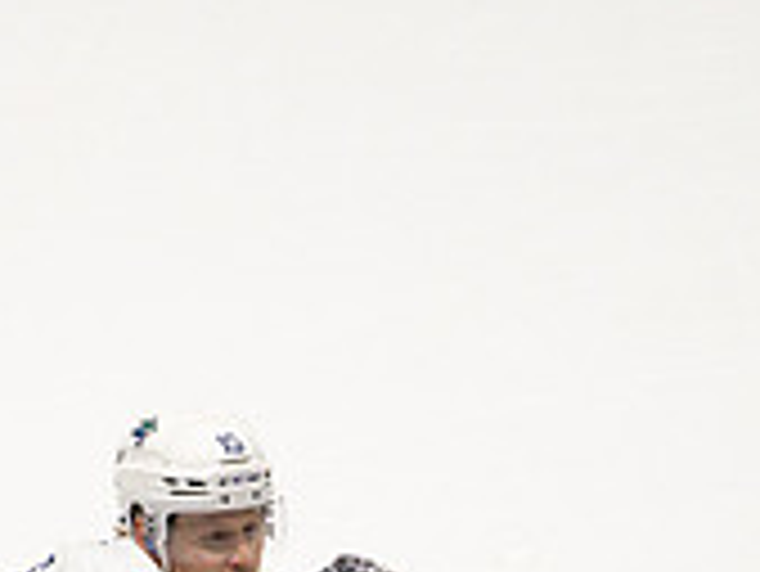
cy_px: 885
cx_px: 114
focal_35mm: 935
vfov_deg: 1.6
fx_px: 20543
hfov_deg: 2.1
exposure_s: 1/800
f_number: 4
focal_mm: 246
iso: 2500
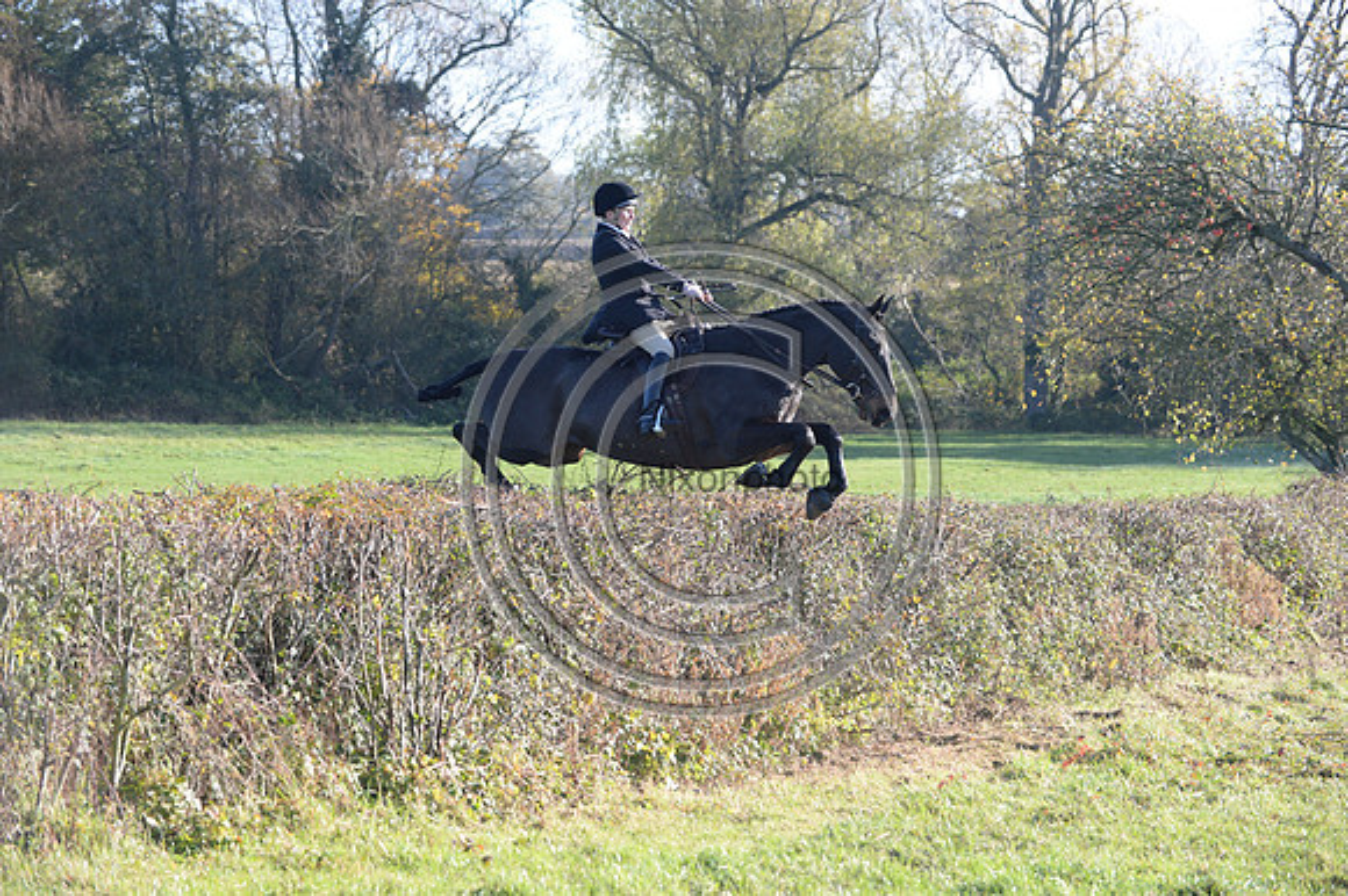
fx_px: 3817
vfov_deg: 13.4
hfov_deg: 20.0
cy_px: 448
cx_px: 674
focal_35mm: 102
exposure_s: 1/1250
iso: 1000
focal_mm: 102
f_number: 4.5
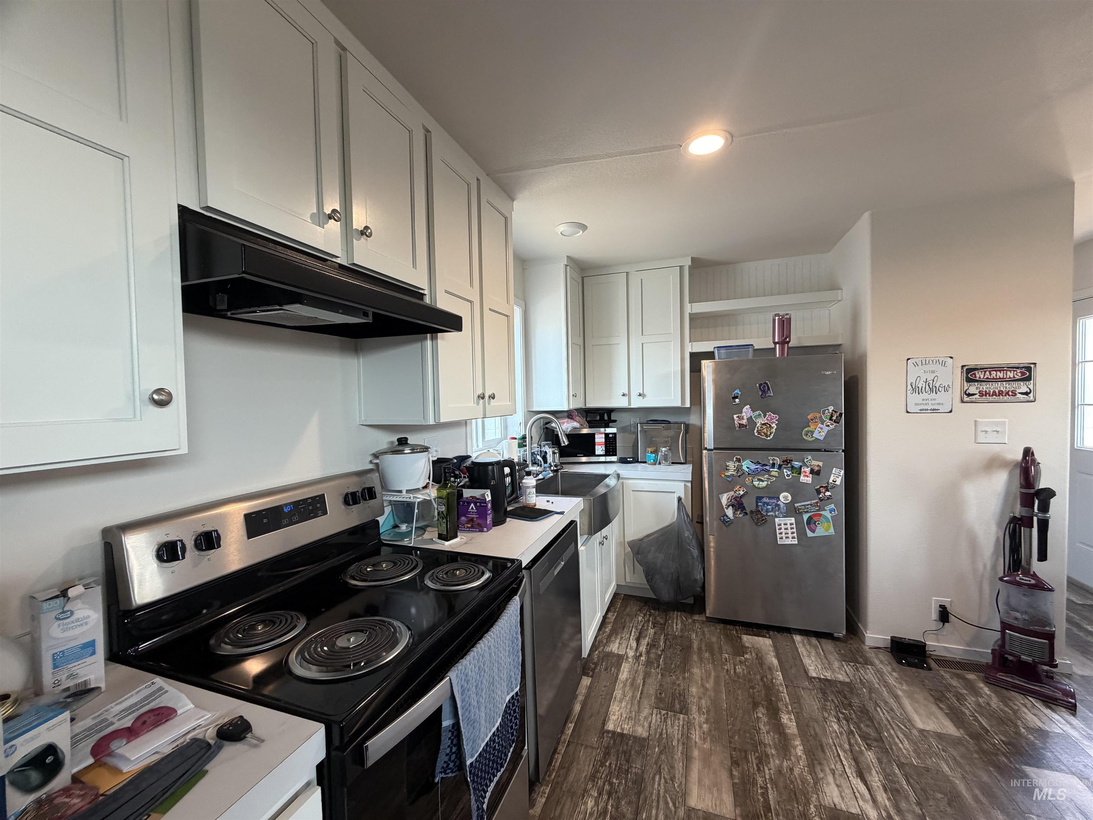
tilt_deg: -2.5
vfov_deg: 85.7
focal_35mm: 14
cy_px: 410
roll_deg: +1.5
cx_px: 546
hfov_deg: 102.1
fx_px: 442
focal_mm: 2.22
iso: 250
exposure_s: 1/120
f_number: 2.2
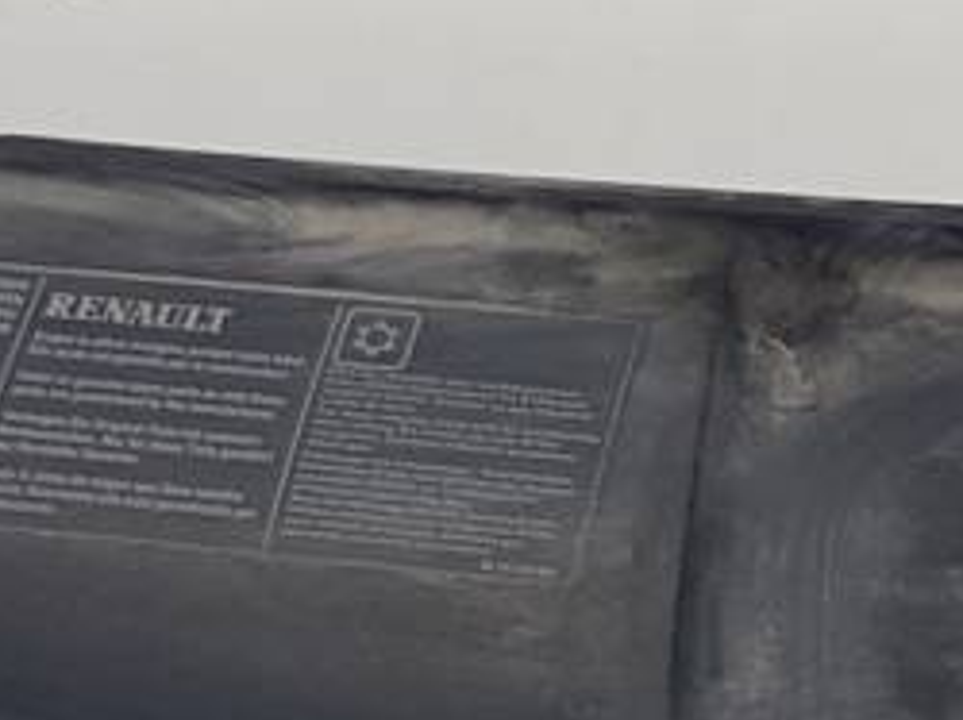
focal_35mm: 150
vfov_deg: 9.8
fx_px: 4169
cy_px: 678
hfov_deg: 12.2
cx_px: 1649
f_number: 1.7
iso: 40
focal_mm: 4.2
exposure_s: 1/342
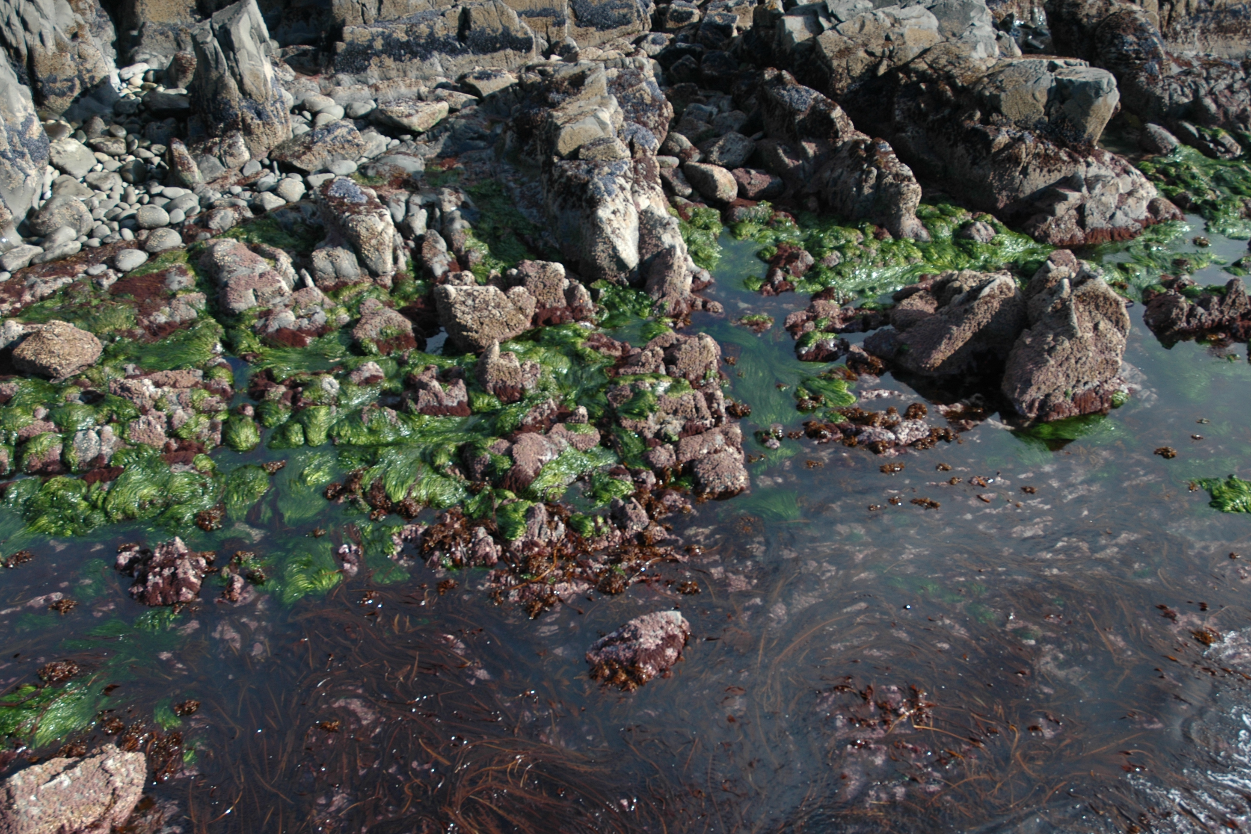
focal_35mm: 37
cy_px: 426
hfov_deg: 51.9
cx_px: 640
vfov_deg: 35.9
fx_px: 1286
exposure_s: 1/500
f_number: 4
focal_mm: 24
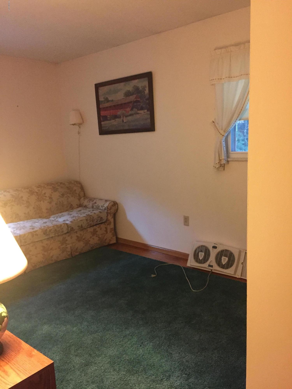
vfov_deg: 61.7
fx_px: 326
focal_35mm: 29
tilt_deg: -8.4
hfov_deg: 48.2
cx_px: 146
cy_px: 194
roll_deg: +2.8
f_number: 2.2
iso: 320
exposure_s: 1/15
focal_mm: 4.15
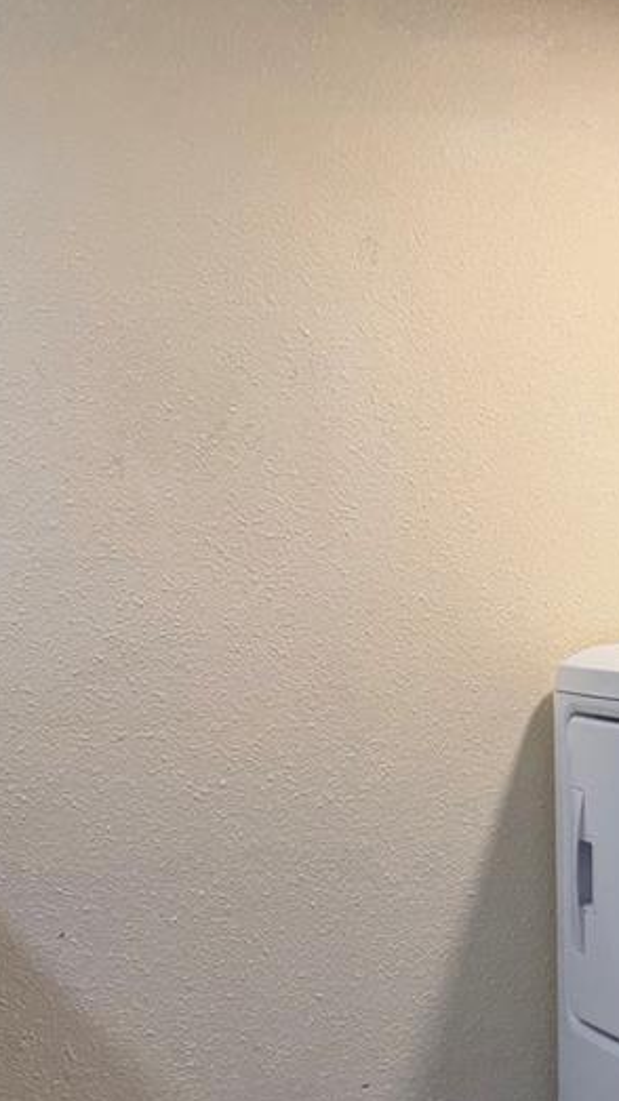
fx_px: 1752
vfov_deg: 33.6
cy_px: 926
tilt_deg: -9.5
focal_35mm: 60
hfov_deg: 18.3
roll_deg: -1.1
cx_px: 855
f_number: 1.78
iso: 125
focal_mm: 6.76
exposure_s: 1/120
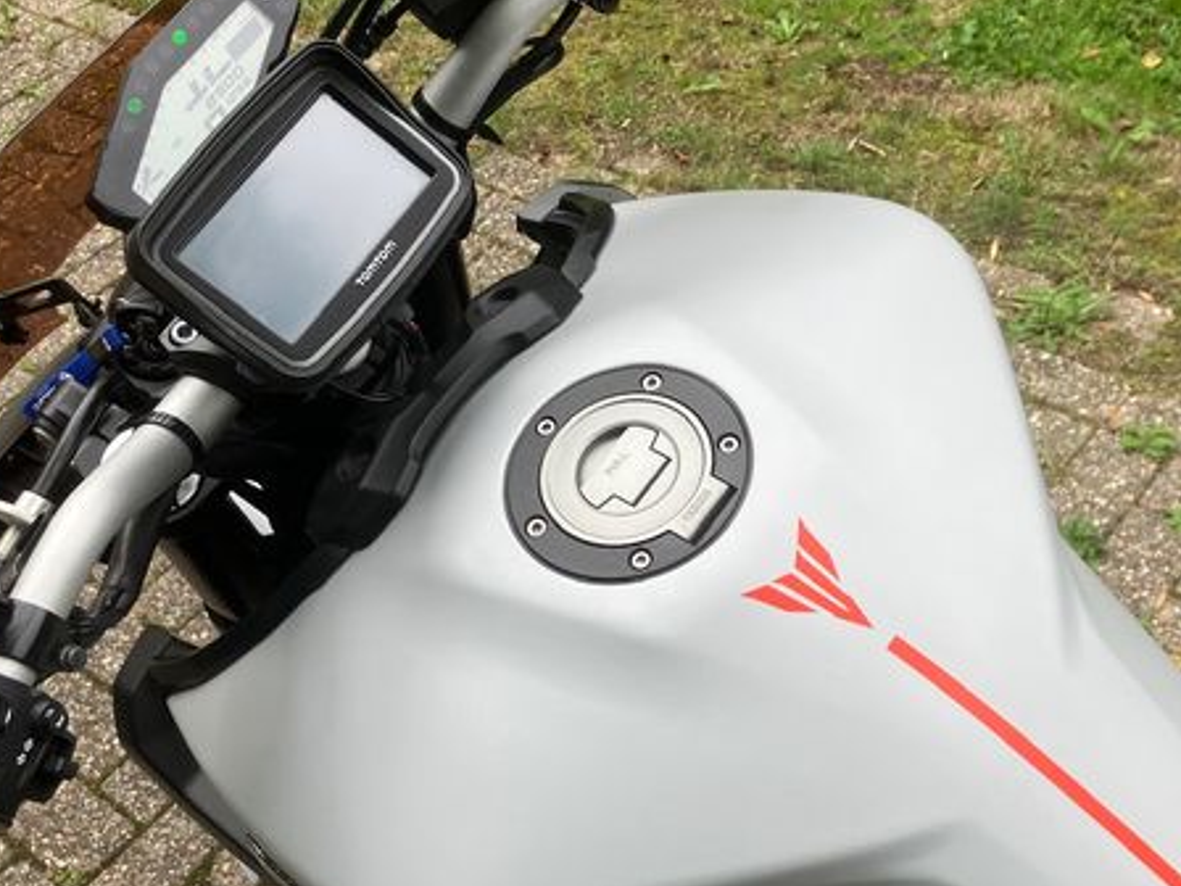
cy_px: 575
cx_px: 677
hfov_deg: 46.7
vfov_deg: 35.7
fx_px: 1365
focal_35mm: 40
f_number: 1.8
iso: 32
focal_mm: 3.99
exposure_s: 1/337
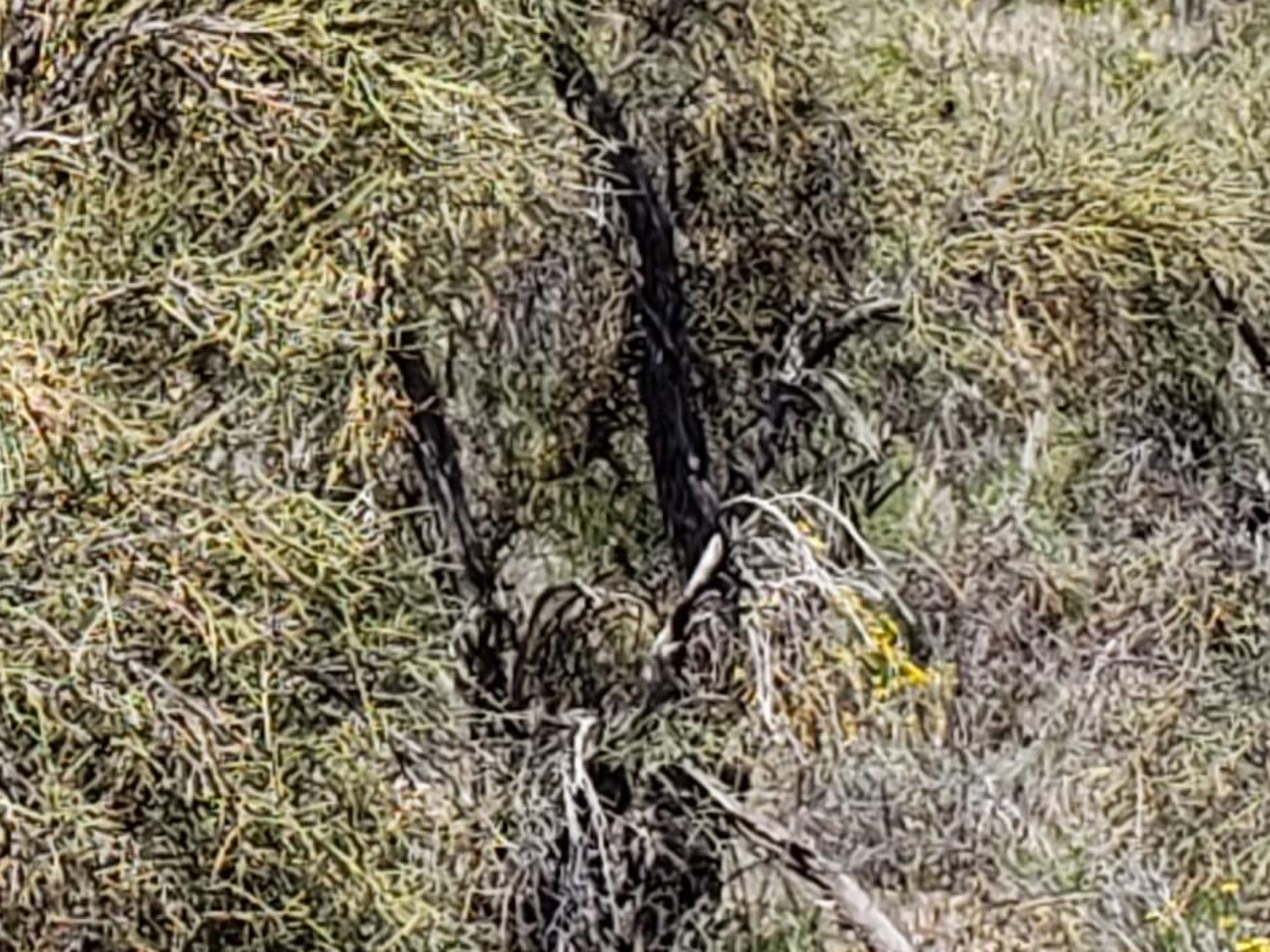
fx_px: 3081
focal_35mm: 84
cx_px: -502
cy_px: -278
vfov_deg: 16.6
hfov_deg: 20.7
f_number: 2.4
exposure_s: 1/1347
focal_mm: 4.3
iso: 50
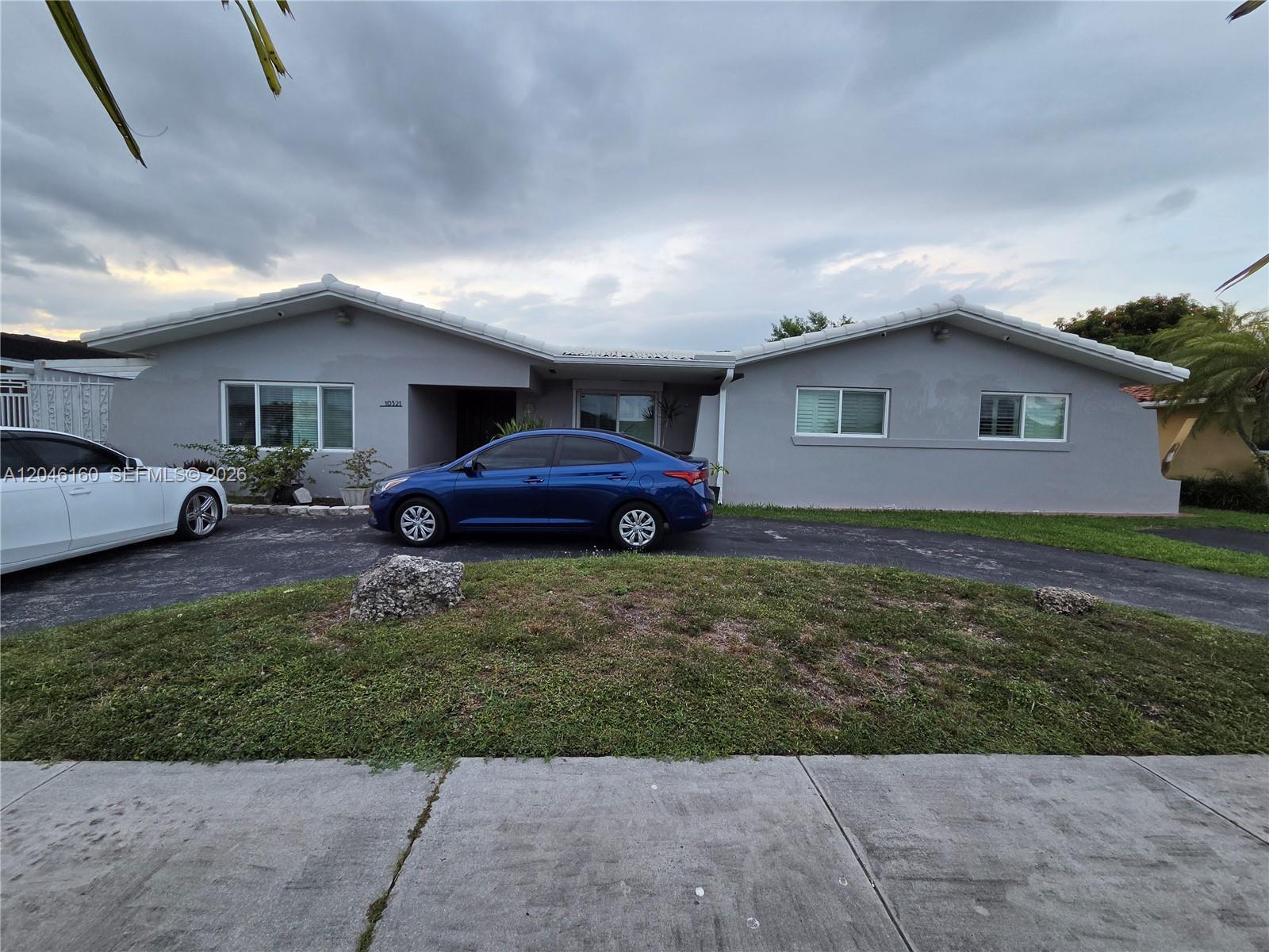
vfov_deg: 89.9
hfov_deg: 106.2
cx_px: 634
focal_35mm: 13
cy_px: 476
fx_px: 477
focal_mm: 2.2
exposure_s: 1/120
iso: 80
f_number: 2.2
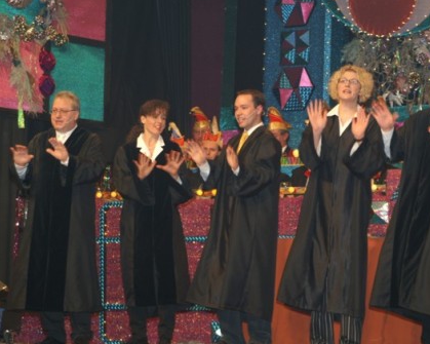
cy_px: 173
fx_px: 1852
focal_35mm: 146
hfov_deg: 13.2
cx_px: 244
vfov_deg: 10.6
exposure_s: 1/60
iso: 400
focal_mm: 85
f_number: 5.6
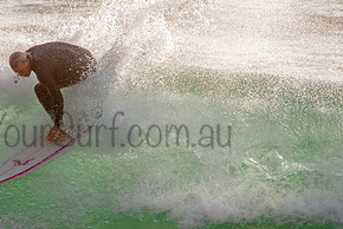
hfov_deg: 1.7
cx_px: 98
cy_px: 113
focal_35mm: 1225
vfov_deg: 1.1
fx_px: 11683
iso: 200
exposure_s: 1/2000
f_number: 5.6
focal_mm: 500
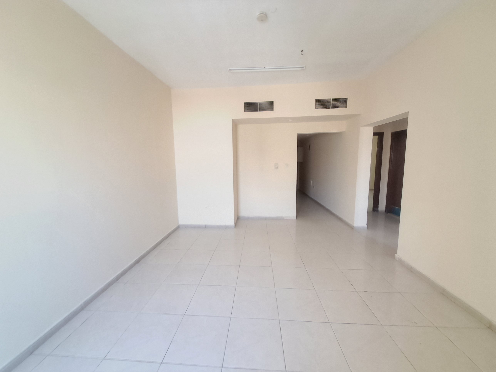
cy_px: 186
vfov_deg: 89.9
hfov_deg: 106.2
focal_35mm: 13
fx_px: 186
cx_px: 248
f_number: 2.2
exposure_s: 1/50
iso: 250
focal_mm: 1.13
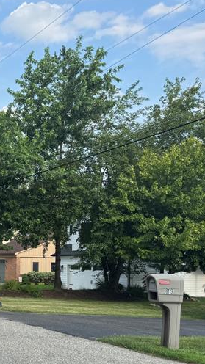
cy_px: 271
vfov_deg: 37.6
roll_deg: -4.1
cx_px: -92
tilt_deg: +0.5
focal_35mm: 54
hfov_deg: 19.7
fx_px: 522
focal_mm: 6.76
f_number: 1.78
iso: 80
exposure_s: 1/1678
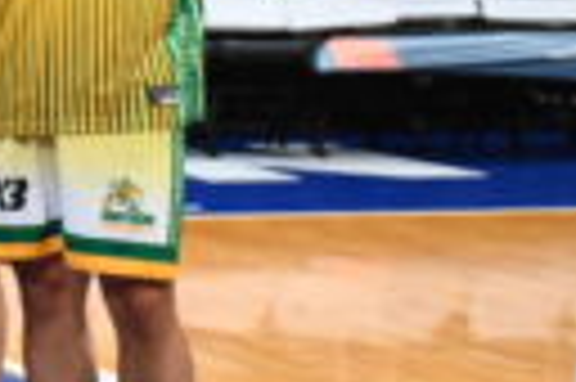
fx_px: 3068
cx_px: -776
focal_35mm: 192
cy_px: -9
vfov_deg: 7.1
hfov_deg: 9.6
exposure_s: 1/1600
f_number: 2.8
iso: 3200
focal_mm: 40
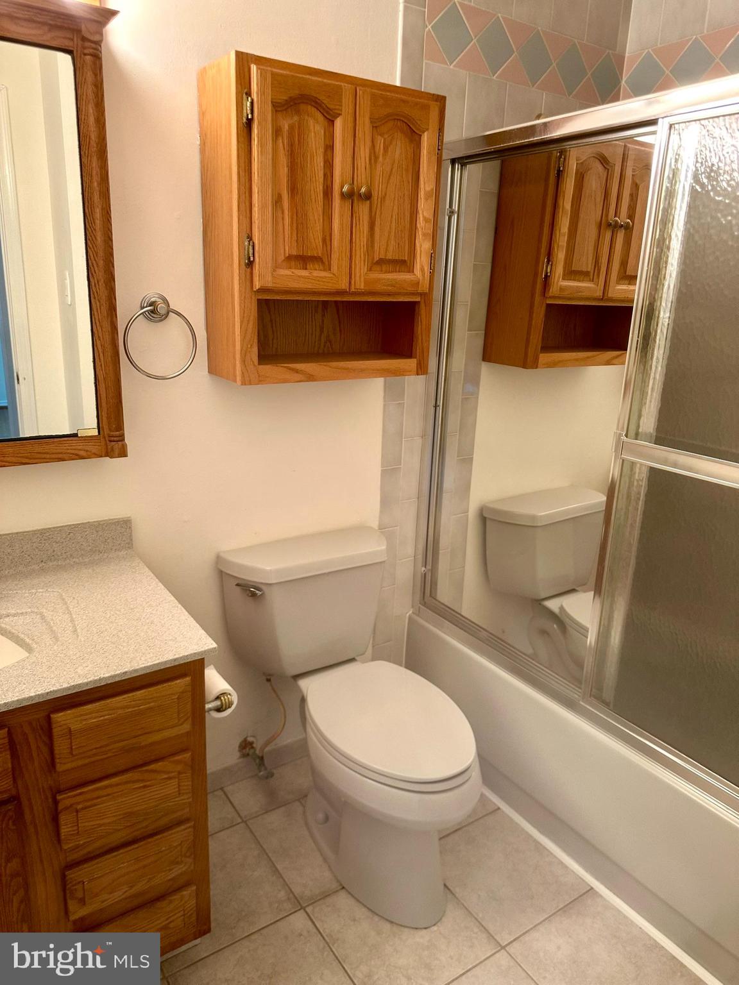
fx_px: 683
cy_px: 492
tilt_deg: -16.8
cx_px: 370
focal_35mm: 24
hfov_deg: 56.8
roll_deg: -2.8
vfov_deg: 71.6
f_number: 1.78
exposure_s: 1/60
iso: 160
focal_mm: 6.86
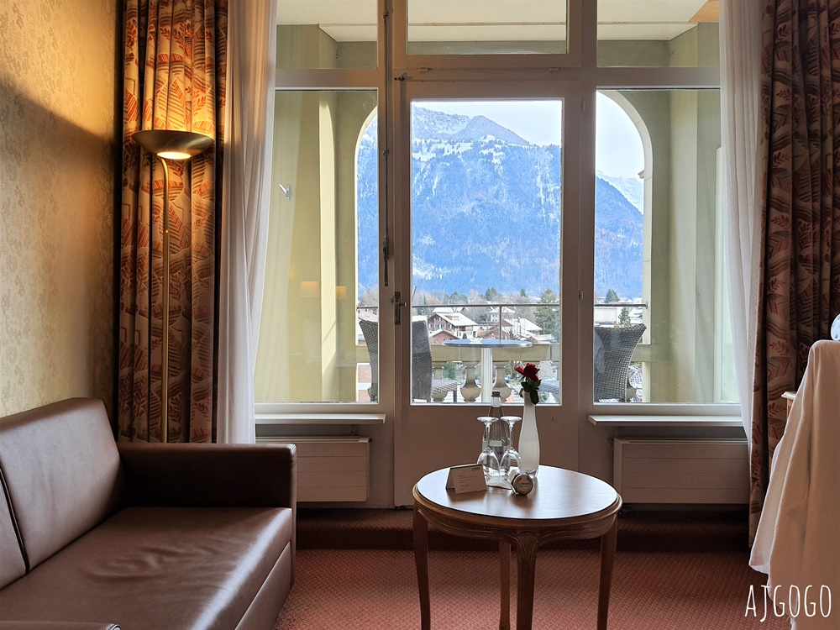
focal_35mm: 26
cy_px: 315
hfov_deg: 67.3
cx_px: 420
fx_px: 631
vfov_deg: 53.1
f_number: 1.7
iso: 50
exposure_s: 1/162
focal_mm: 4.32
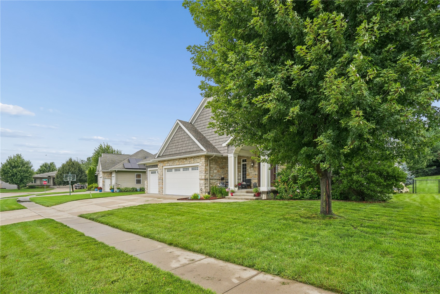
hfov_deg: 93.3
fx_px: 208
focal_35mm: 17
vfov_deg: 70.4
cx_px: 220
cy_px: 147
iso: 400
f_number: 8
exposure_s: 1/640
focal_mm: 17
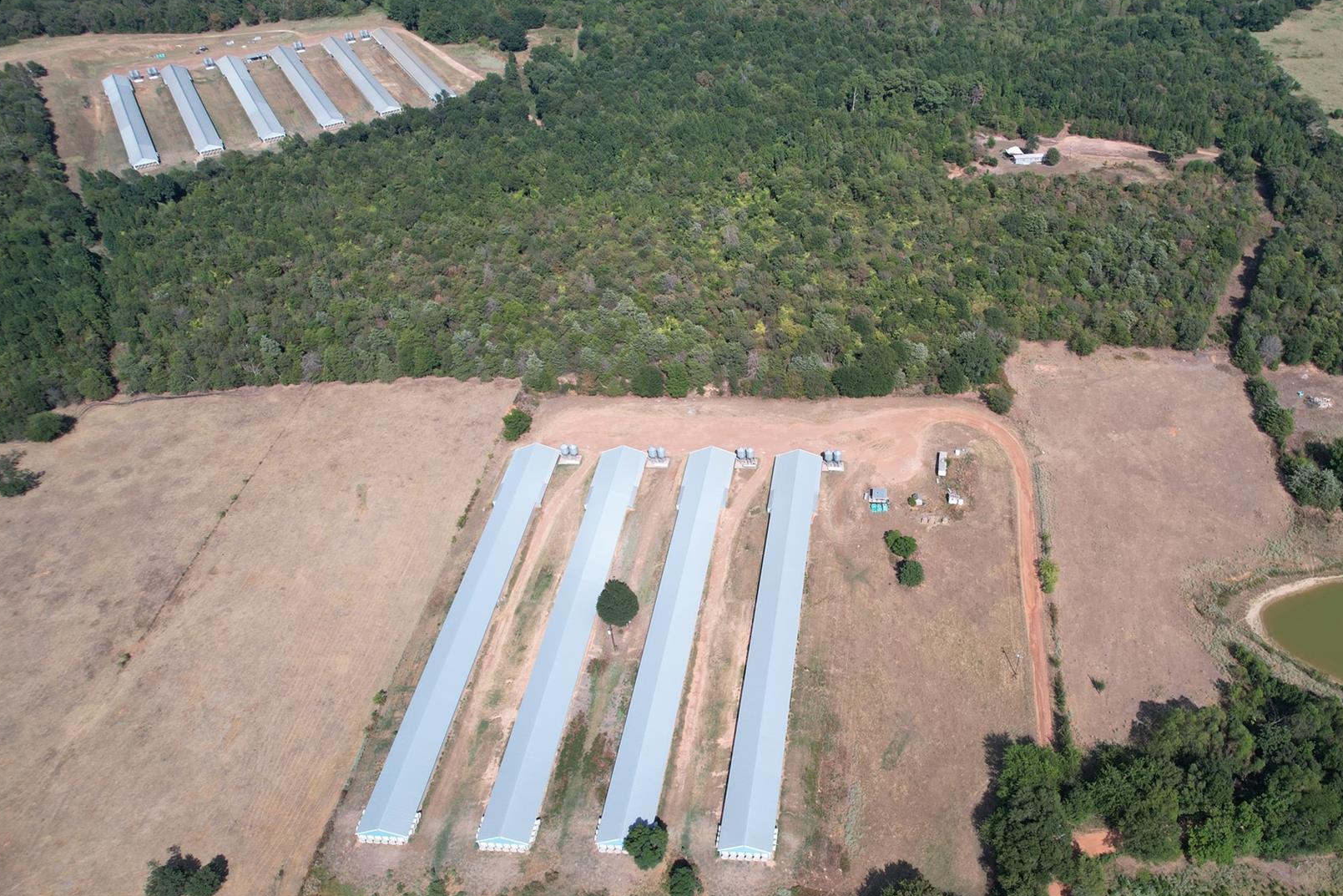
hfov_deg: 64.6
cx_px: 829
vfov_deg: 46.3
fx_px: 1045
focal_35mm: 28
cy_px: 493
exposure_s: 1/1600
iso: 110
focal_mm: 8.38
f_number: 2.8
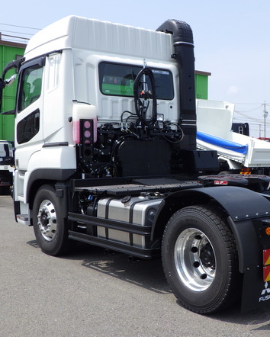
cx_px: 198
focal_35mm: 48
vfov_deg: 38.8
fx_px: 479
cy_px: 162
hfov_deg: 31.0
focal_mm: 6.1
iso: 125
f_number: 4.6
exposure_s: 1/640
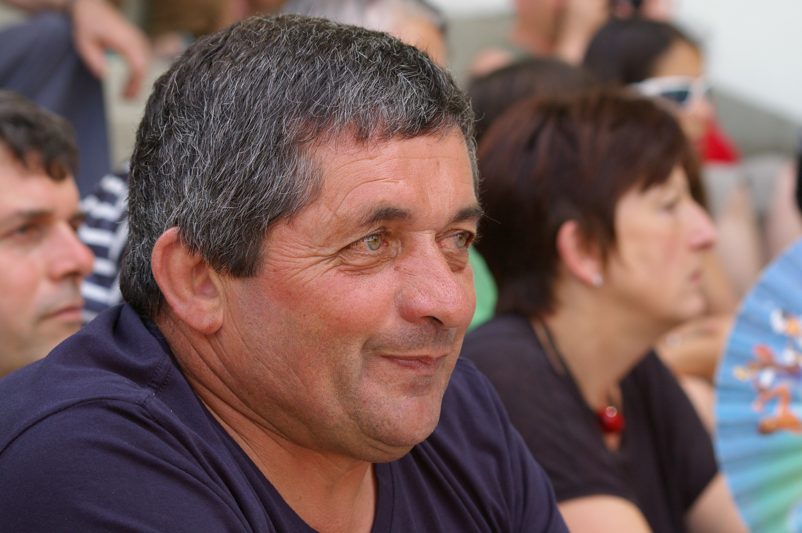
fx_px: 2337
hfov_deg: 19.5
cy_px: 266
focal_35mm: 105
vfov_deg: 13.0
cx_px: 401
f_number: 5.6
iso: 400
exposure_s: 1/250
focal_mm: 70
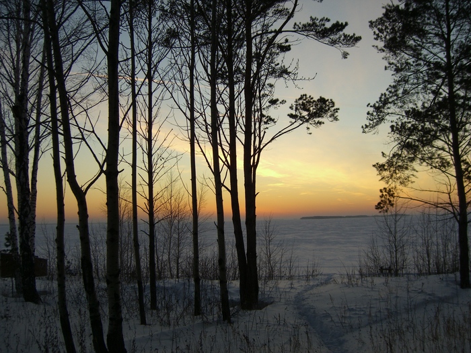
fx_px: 517
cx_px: 236
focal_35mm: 38
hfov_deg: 49.0
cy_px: 176
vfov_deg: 37.7
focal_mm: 7.9
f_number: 2.8
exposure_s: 1/250
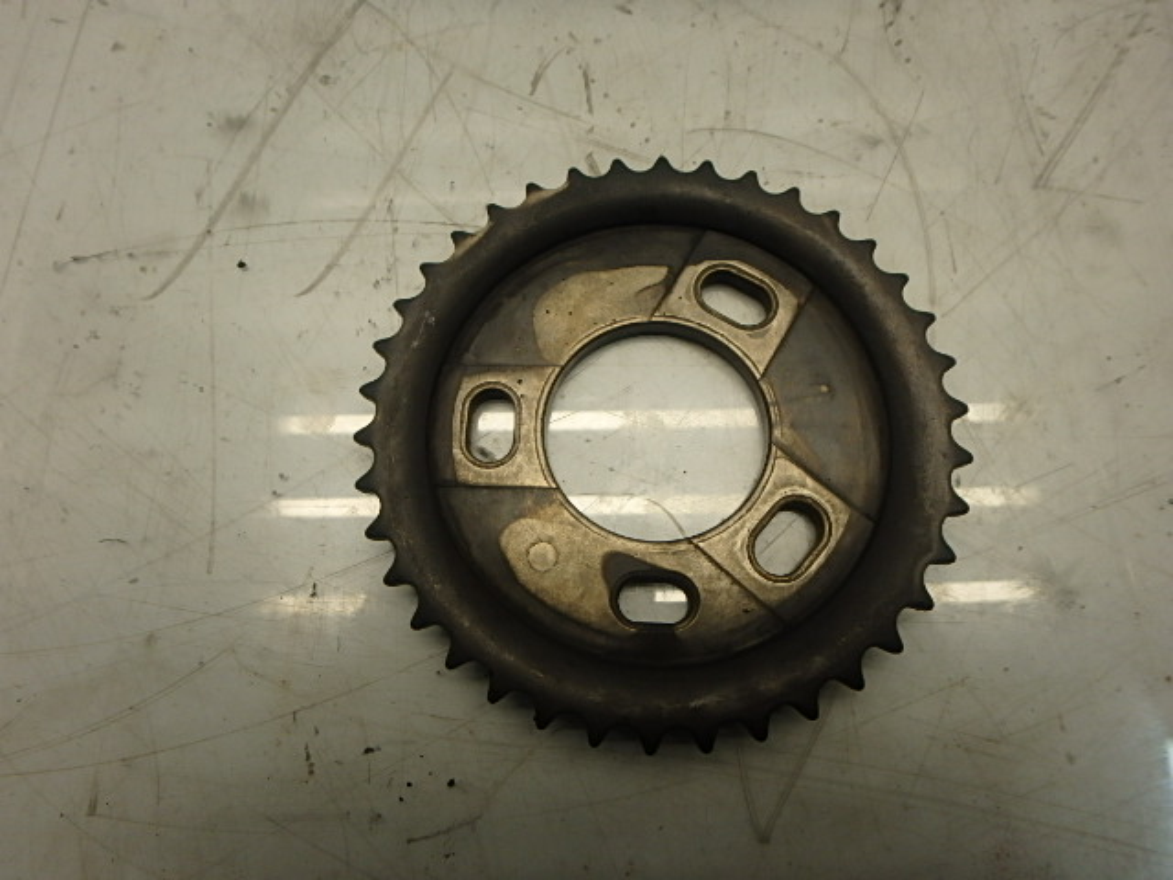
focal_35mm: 21
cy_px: 440
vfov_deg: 63.4
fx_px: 712
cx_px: 586
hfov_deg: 79.0
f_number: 3.5
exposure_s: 1/60
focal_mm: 3.7
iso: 160
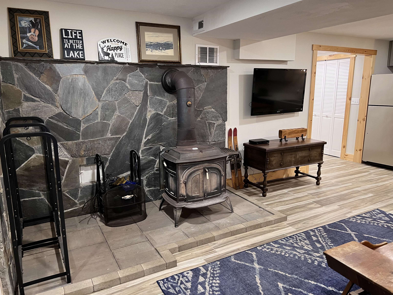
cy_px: 148
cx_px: 196
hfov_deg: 67.3
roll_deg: +0.4
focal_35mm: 26
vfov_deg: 53.1
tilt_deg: -12.8
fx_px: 295
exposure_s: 1/60
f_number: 1.5
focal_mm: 5.7
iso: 250
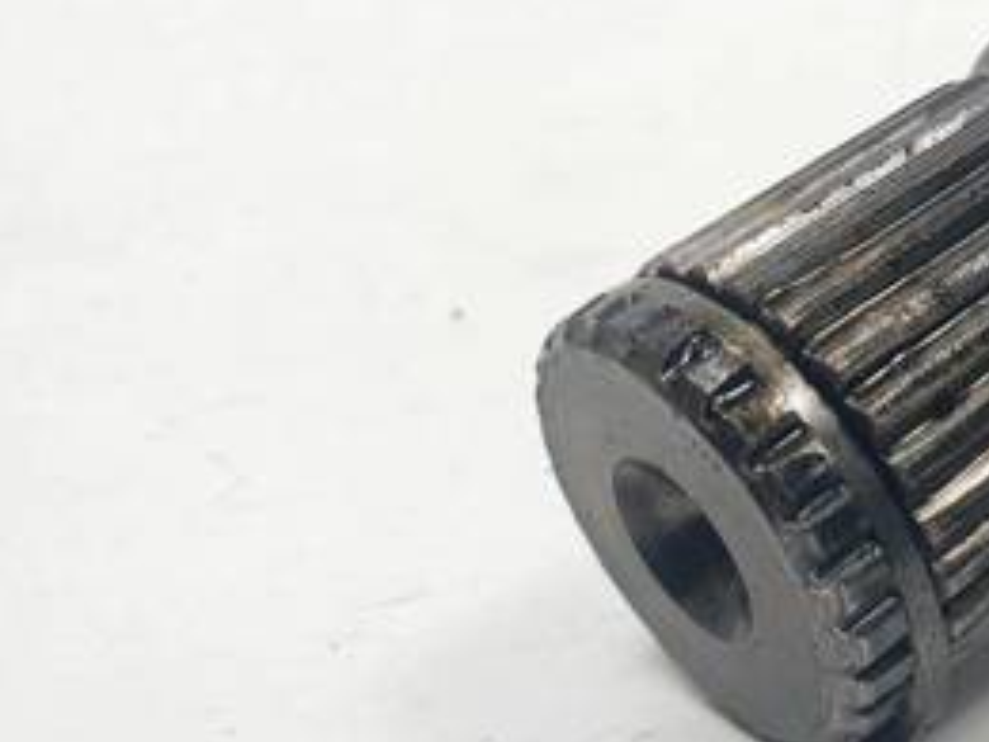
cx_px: 1088
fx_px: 1829
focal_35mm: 64
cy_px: 200
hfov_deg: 27.7
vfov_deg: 22.7
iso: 50
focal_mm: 4.3
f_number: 2.4
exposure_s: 1/238
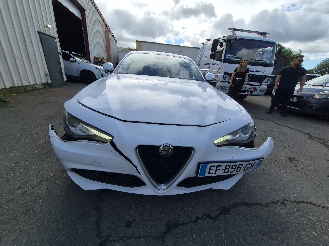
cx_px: 164
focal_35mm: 13
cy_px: 123
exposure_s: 1/2500
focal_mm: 1.74
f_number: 2.2
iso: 40
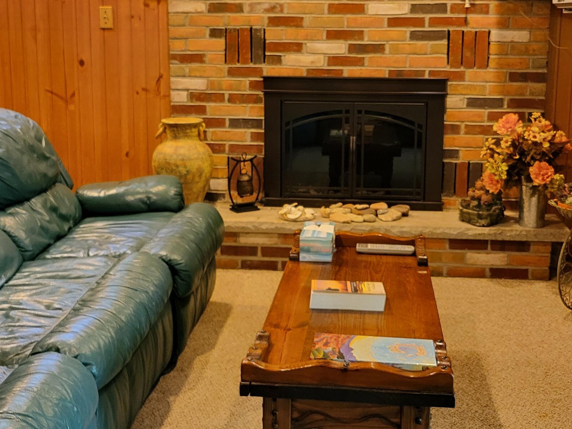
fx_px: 810
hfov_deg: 38.9
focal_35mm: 49
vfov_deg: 29.6
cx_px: 290
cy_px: 166
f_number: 1.8
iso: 640
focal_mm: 5.4
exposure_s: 1/30
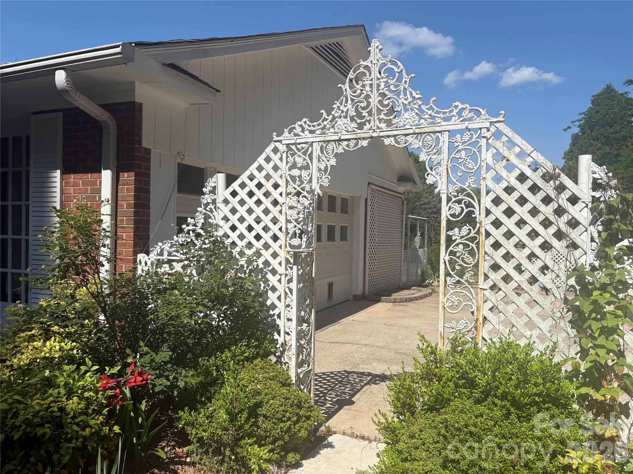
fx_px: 475
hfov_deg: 67.3
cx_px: 316
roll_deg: -0.4
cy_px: 237
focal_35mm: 26
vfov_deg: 53.1
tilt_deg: -0.7
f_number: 1.6
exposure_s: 1/4329
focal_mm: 5.96
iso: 50
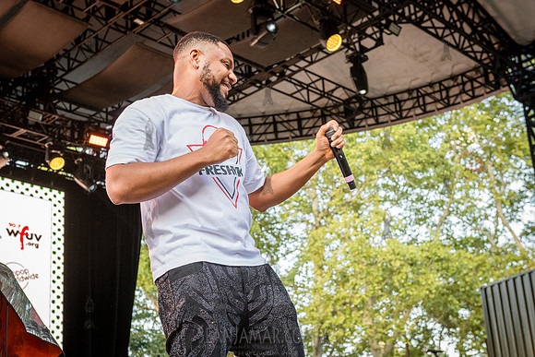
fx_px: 858
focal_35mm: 58
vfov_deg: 23.5
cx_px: 281
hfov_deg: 34.6
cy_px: 215
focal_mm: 48
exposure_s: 1/400
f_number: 5
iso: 2000
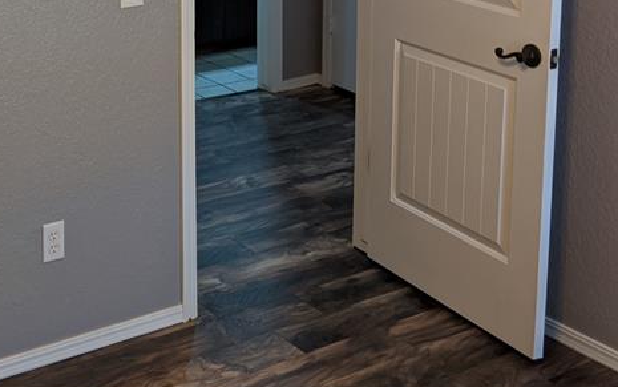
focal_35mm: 63
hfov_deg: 31.5
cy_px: -68
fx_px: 1061
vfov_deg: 19.5
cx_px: 109
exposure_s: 1/49.9
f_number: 1.8
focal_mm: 4.44
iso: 82
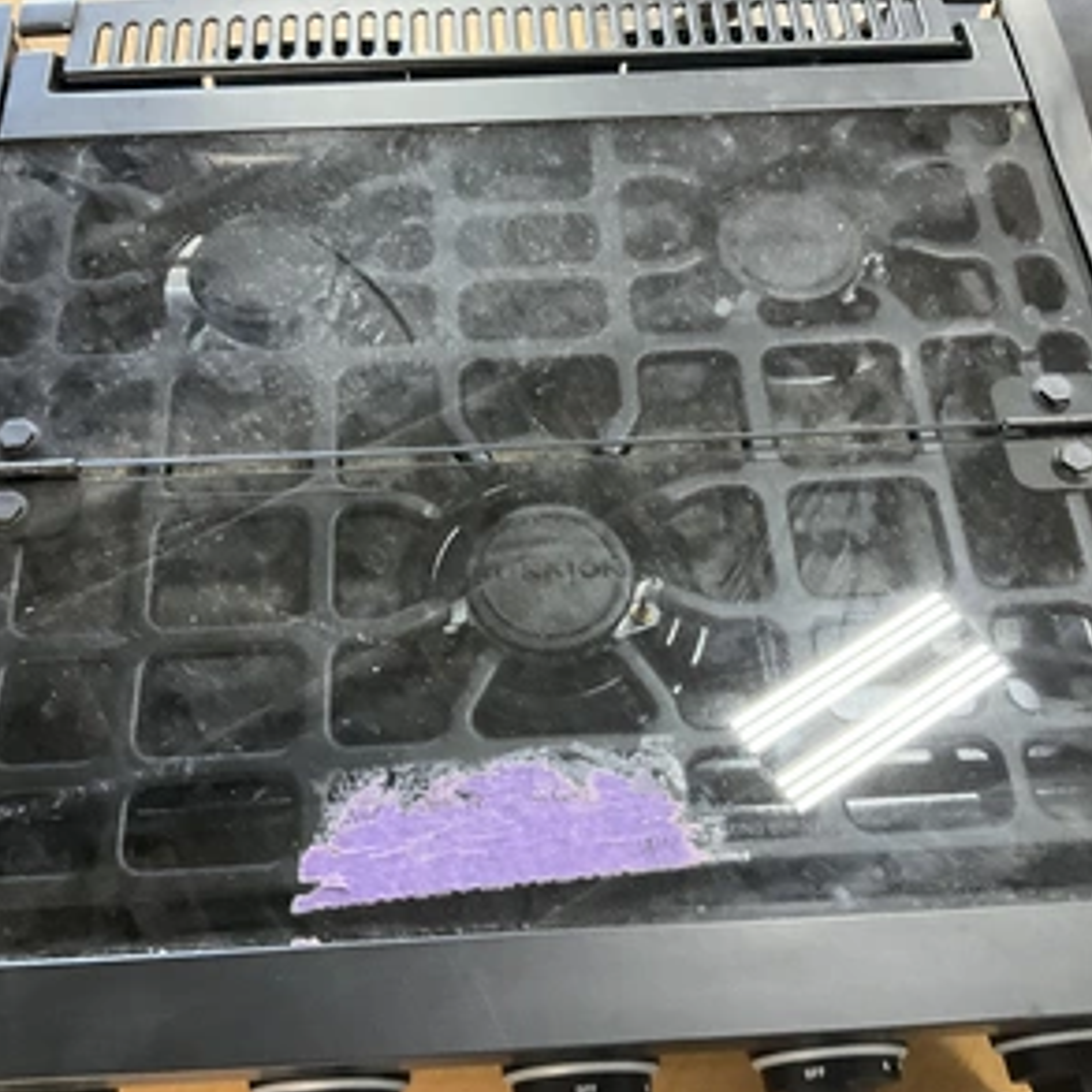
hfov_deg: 47.2
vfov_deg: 47.2
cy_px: 555
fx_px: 1249
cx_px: 533
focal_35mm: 35
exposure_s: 1/30
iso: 320
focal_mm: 3
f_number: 1.8
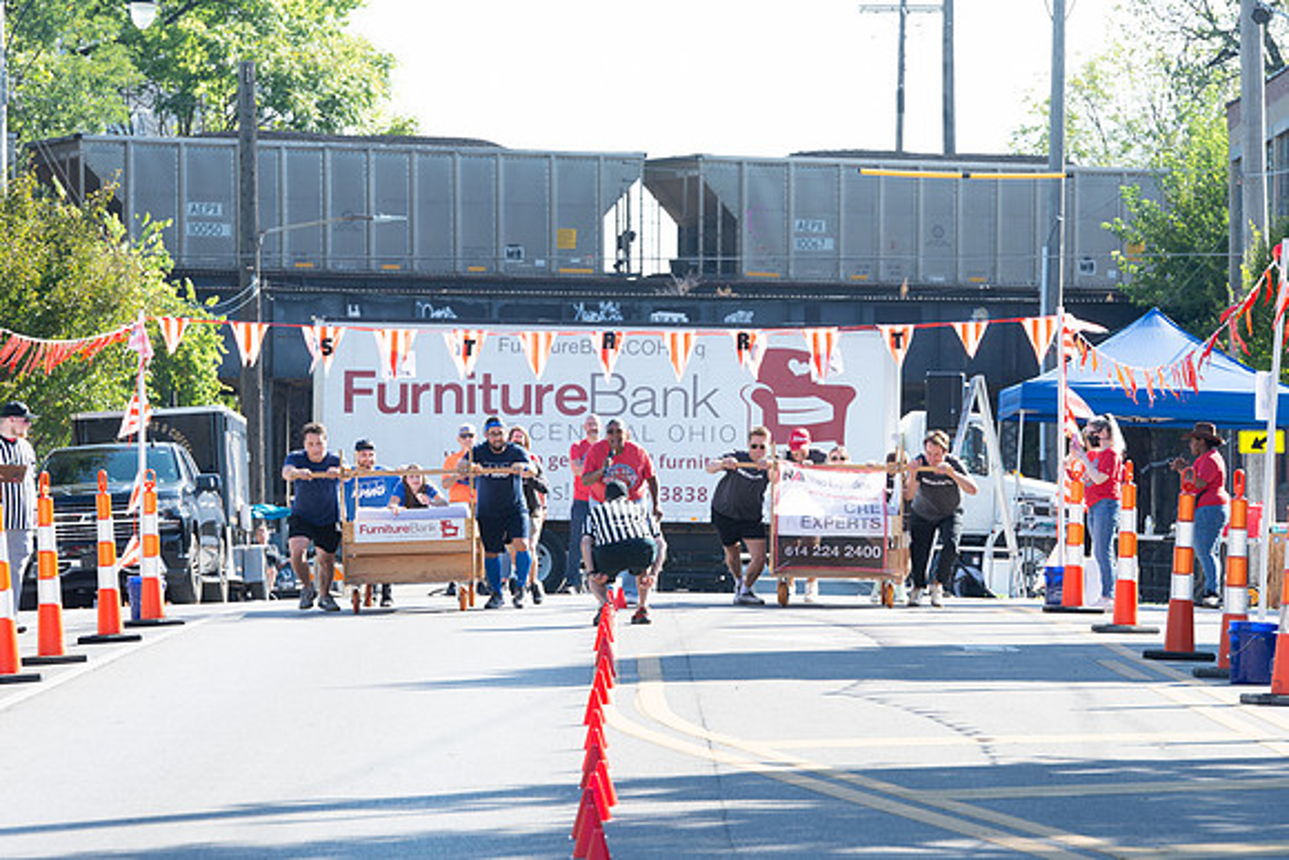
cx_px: 618
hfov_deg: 11.8
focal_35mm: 175
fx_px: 6254
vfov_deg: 7.9
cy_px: 461
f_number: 7.1
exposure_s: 1/250
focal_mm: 145
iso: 200
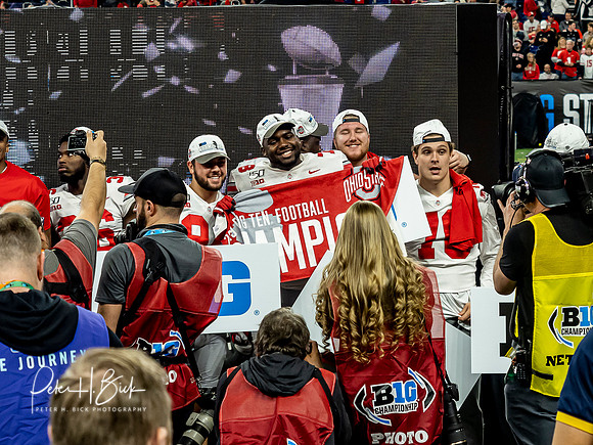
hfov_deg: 15.0
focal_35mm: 131
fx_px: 2248
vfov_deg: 11.3
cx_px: 335
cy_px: 159
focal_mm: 40
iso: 1250
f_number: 3.5
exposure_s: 1/640
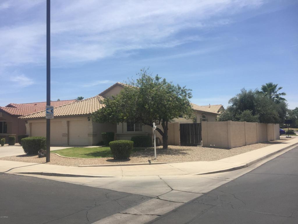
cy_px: 112
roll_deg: -0.3
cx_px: 149
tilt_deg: +2.3
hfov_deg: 61.7
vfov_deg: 48.2
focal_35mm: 29
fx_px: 250
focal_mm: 4.15
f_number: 2.2
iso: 32
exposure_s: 1/2326
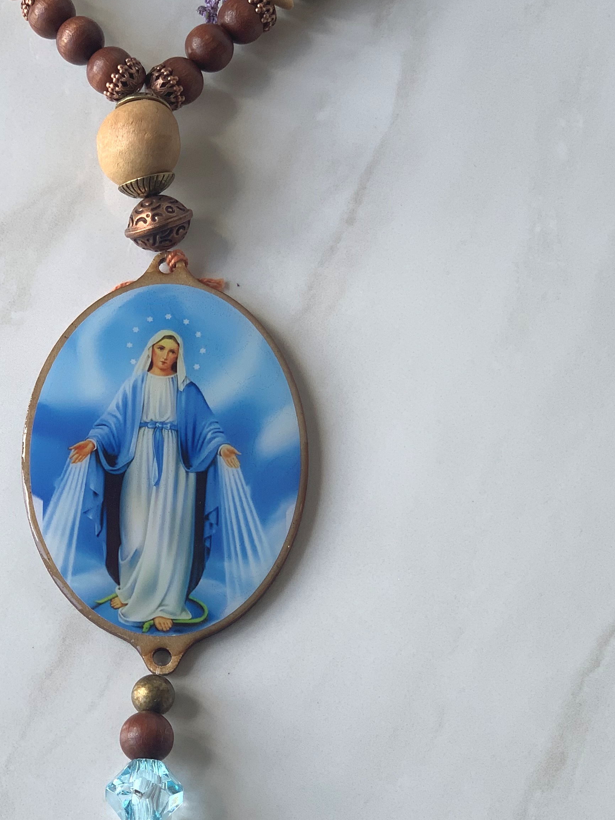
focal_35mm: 91
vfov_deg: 21.5
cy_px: 416
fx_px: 2156
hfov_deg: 16.2
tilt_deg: -72.0
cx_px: 219
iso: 20
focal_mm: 6
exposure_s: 1/122
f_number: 2.4
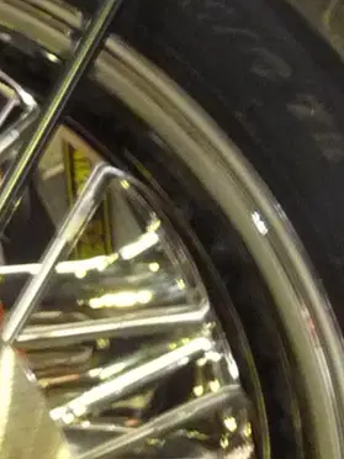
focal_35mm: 142
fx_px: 1882
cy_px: 565
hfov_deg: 9.6
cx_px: -395
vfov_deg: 13.5
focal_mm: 4.8
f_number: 2.8
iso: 400
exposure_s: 1/8
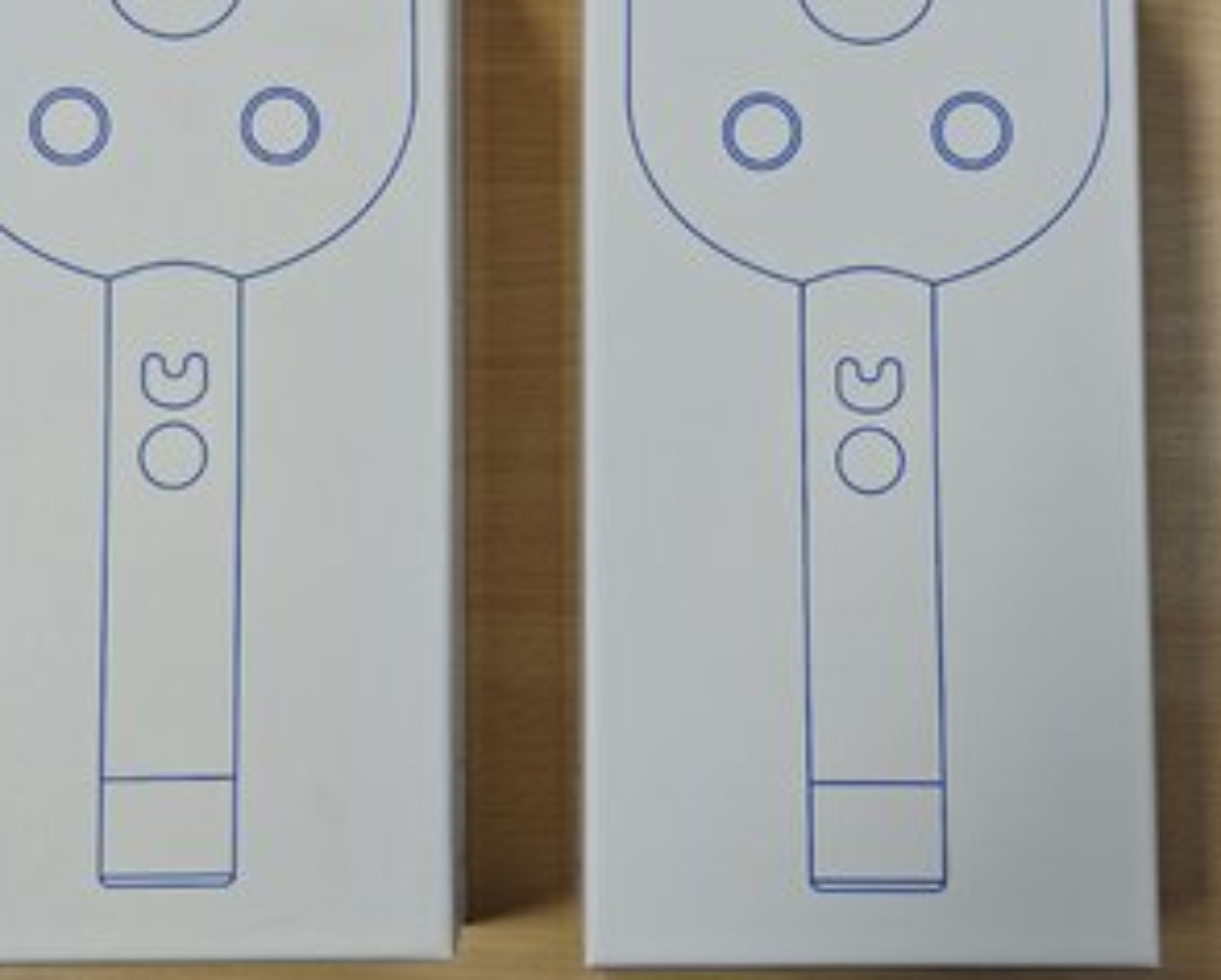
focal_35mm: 61
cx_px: 515
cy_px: 390
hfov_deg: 30.9
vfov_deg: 25.0
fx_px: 2207
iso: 250
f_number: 1.62
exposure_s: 1/120
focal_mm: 6.55
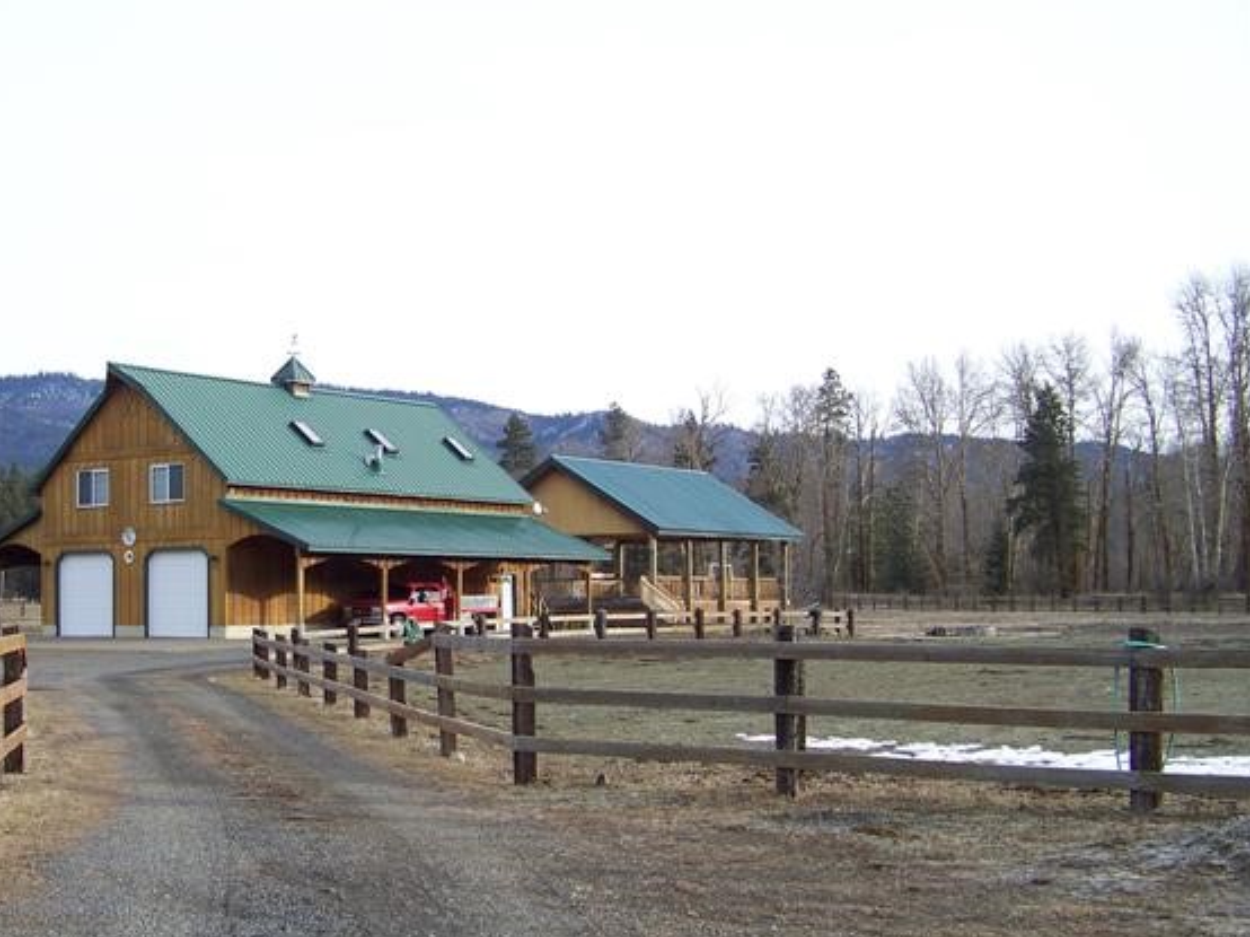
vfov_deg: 28.0
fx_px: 1877
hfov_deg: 36.2
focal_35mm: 52
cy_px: 472
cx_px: 352
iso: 64
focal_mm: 5.85
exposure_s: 1/250
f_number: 2.8
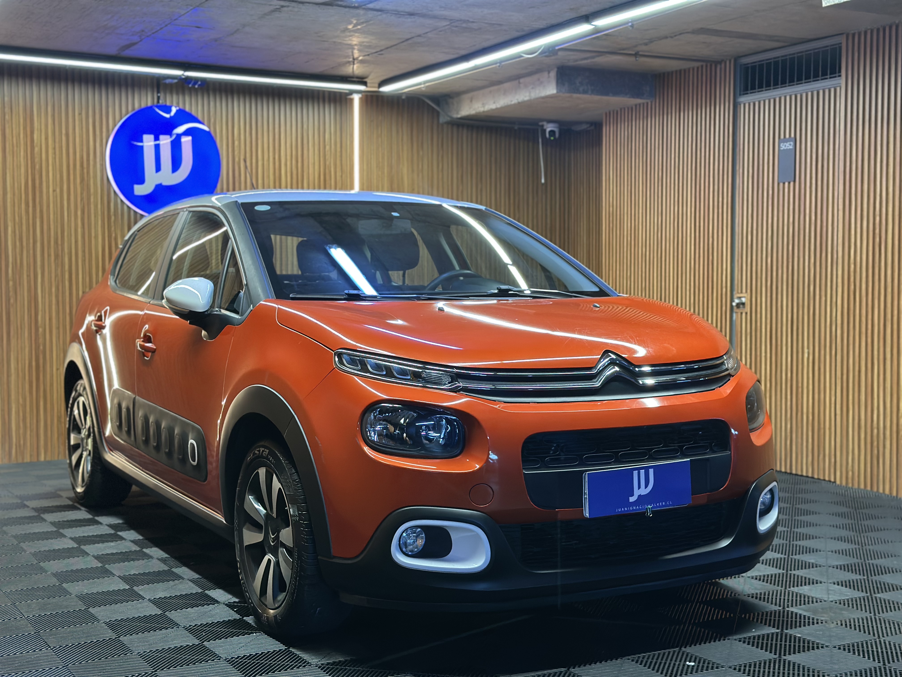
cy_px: 338
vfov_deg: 30.3
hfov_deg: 39.7
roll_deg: +0.8
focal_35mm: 48
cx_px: 451
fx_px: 1251
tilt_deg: -2.9
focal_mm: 6.86
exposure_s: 1/50
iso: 250
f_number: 1.78
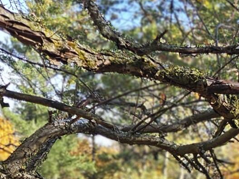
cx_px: 448
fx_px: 904
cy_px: 292
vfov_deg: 10.8
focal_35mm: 131
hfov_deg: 13.3
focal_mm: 5.4
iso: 25
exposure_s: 1/319
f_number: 1.8
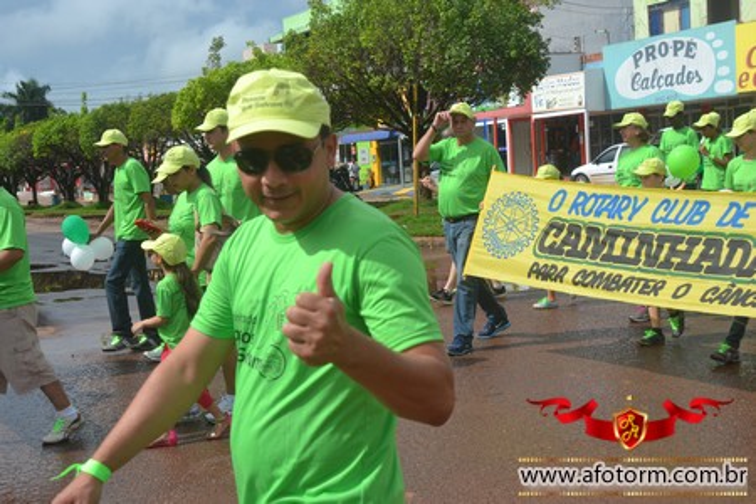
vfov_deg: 28.1
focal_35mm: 48
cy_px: 252
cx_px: 378
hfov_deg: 41.1
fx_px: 1008
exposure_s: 1/320
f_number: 9
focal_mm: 32
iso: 100
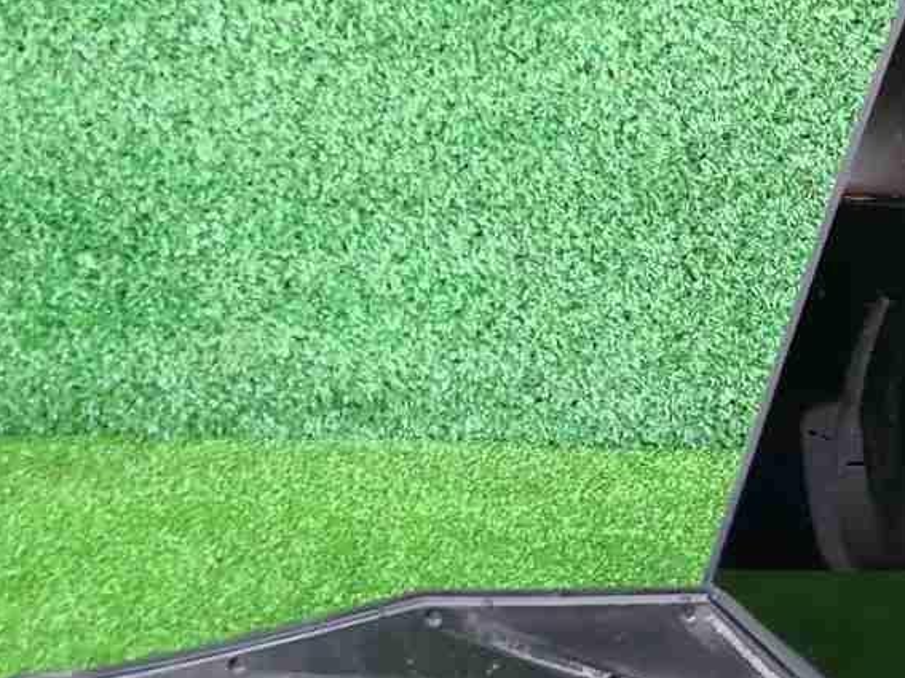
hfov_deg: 26.4
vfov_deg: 22.2
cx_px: 1068
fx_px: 1725
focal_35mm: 66
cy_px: 319
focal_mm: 5.4
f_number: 1.8
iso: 426
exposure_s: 1/50
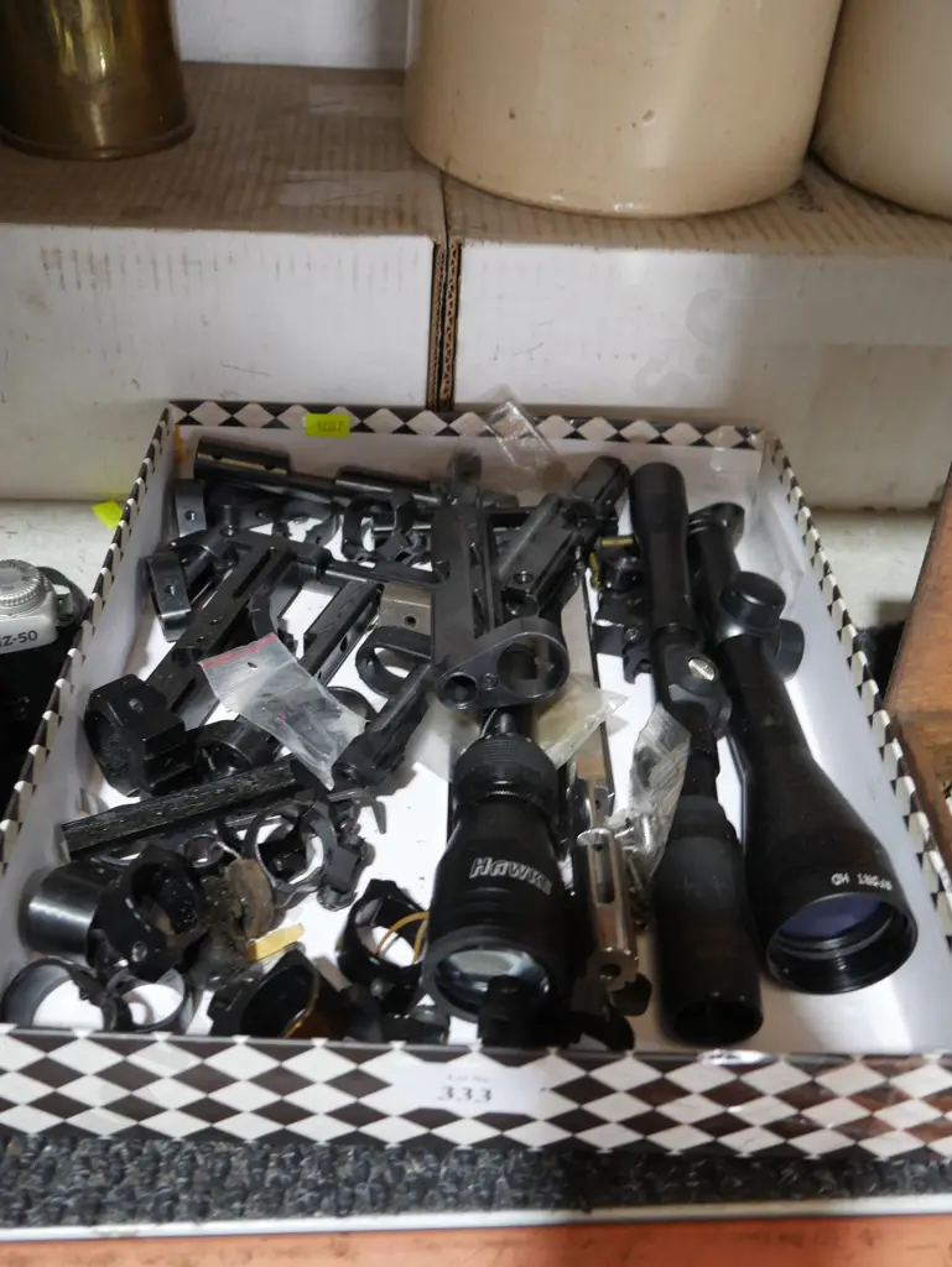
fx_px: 1246
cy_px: 634
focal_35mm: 34
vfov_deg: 53.9
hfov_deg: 41.8
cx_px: 476
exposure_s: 1/60
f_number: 4
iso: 640
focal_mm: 17
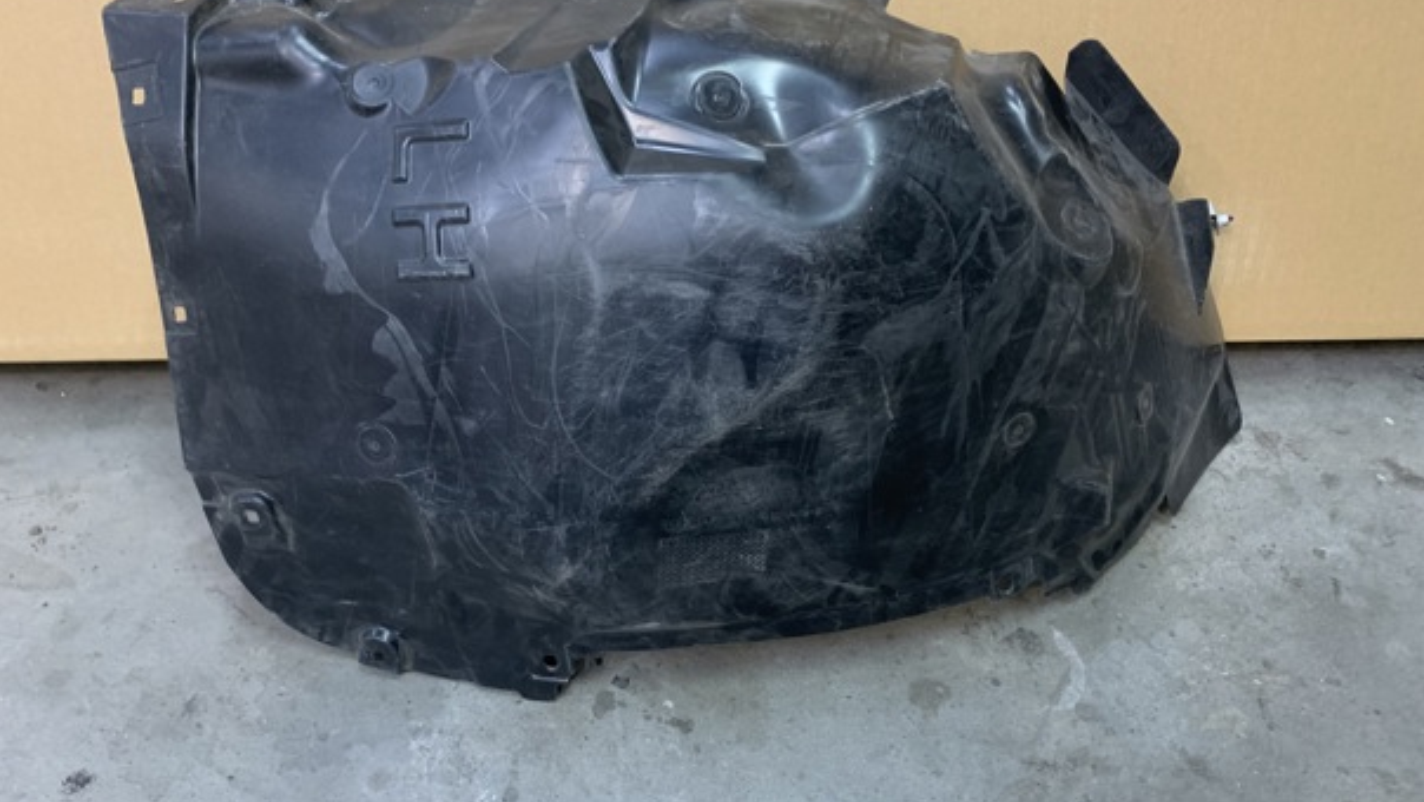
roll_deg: -2.0
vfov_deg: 39.0
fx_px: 1133
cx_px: 698
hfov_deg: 64.3
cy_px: 379
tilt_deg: -40.7
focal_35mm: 30
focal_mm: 4.25
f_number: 1.8
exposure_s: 1/25
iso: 320
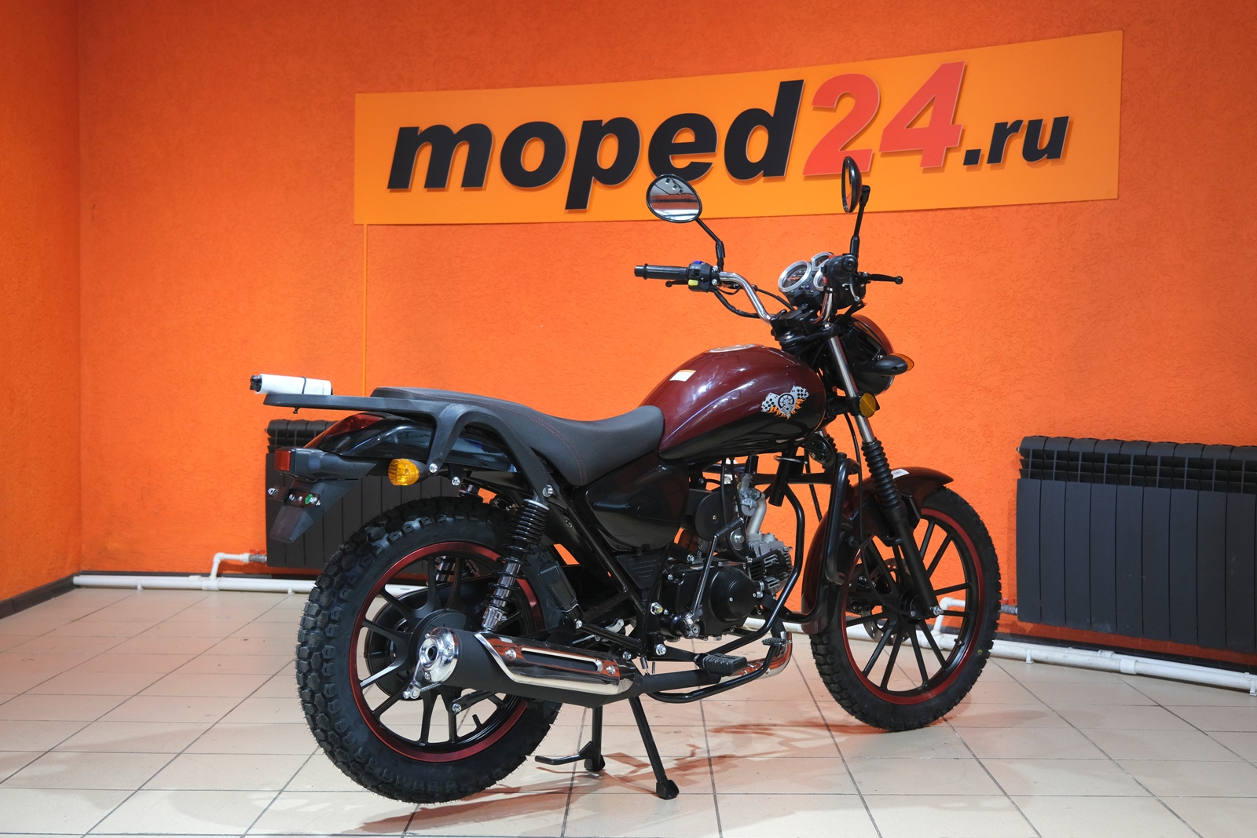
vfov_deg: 32.6
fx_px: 1432
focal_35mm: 41
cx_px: 628
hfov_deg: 47.4
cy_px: 419
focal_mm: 27.5
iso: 1000
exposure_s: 1/60
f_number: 4
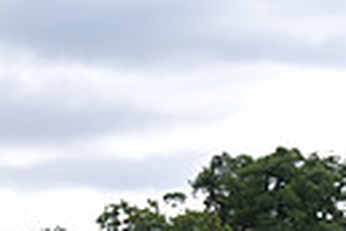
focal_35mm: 342
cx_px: 384
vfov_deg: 4.0
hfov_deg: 6.0
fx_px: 3287
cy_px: 496
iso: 560
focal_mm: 76
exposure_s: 1/1250
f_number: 5.6
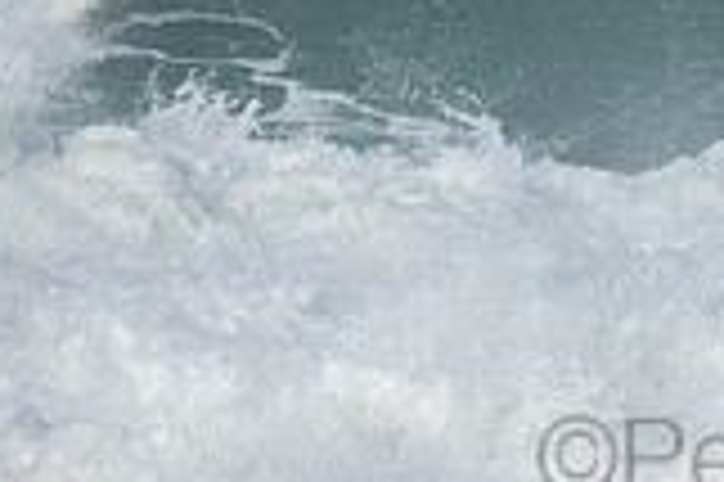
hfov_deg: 1.4
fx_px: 29392
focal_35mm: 1463
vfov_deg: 0.9
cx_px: 886
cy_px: -291
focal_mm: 270
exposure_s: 1/640
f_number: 7.1
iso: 200
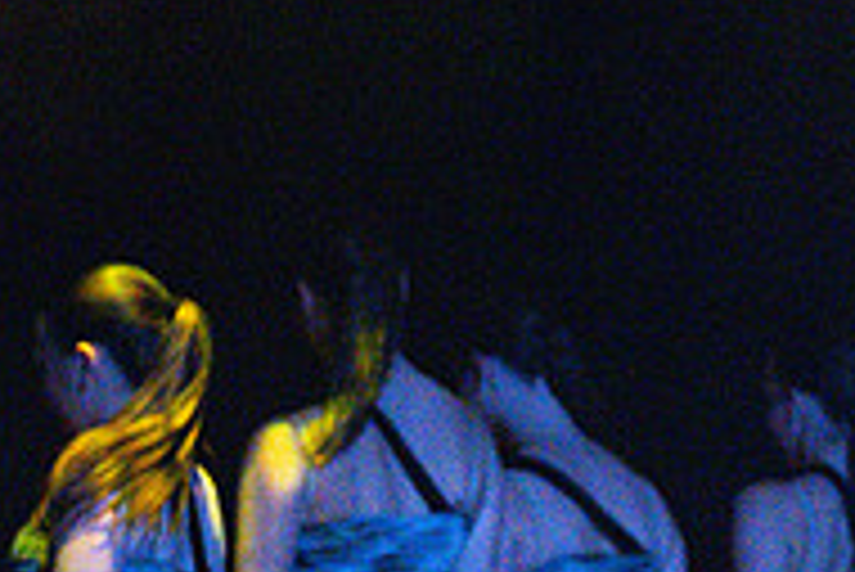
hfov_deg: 7.4
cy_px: 733
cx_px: 928
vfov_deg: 5.0
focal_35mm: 275
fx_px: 6536
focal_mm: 70
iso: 6400
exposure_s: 1/500
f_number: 2.8
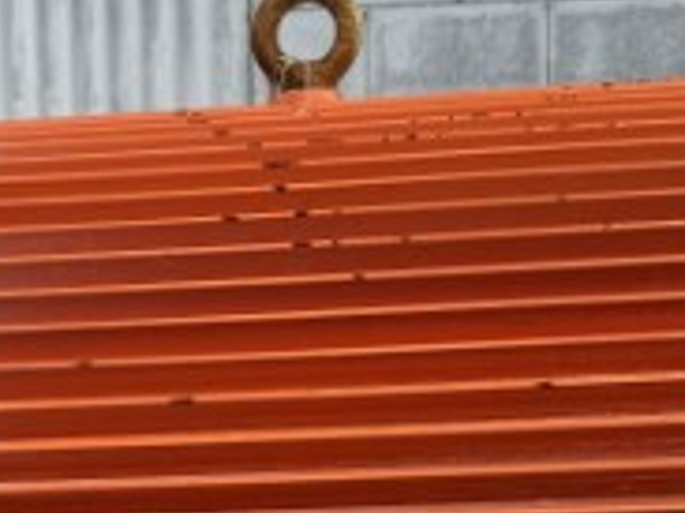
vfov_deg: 16.9
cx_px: 127
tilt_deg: -7.2
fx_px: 1661
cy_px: 592
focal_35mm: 84
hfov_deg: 22.9
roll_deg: +2.9
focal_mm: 6.76
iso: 80
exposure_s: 1/5348
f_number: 1.78
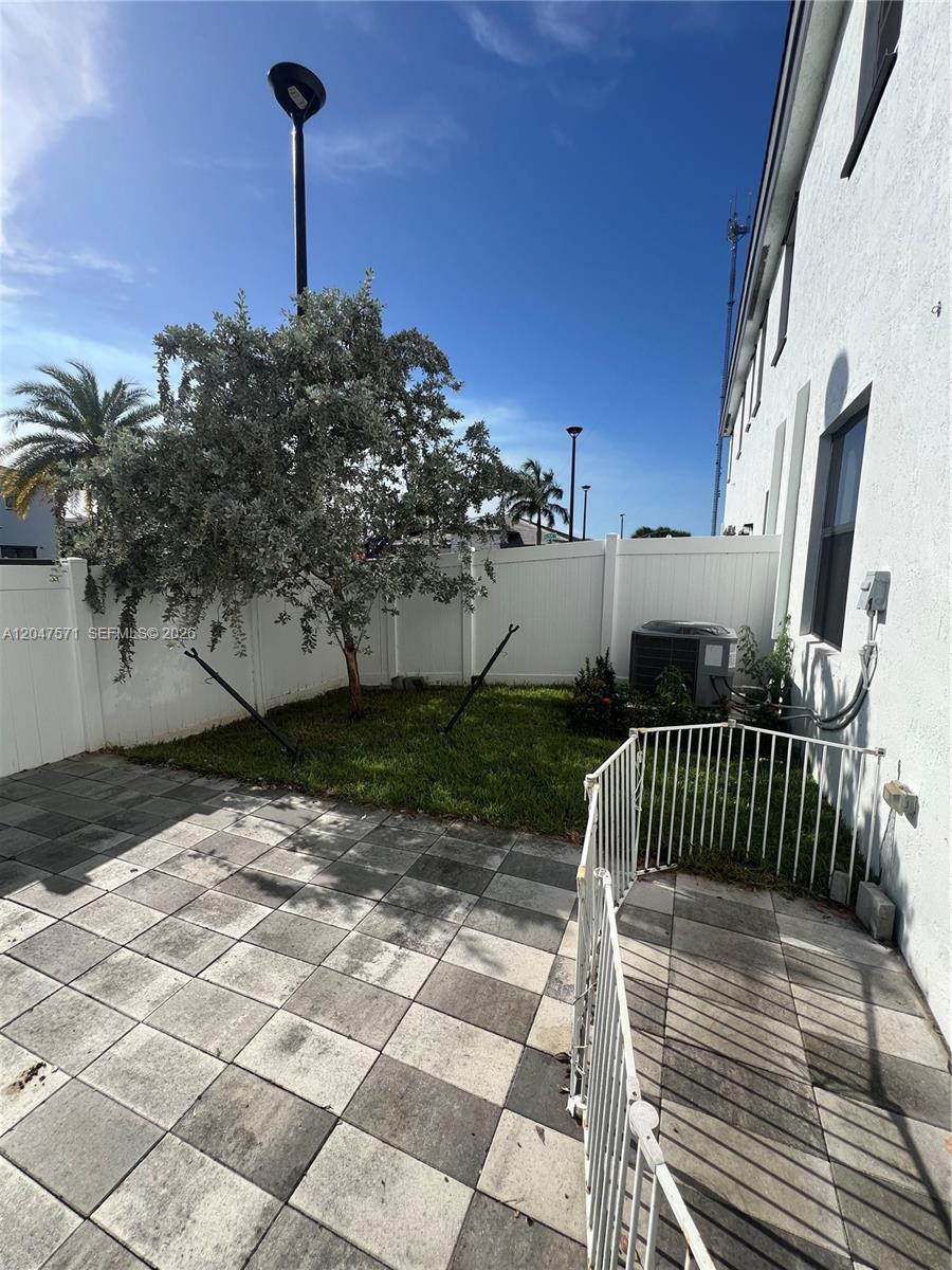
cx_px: 476
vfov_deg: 106.2
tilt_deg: -5.6
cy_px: 635
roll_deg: -0.2
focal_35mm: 13
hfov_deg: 89.9
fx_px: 477
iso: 32
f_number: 1.8
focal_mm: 1.57
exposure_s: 1/1698
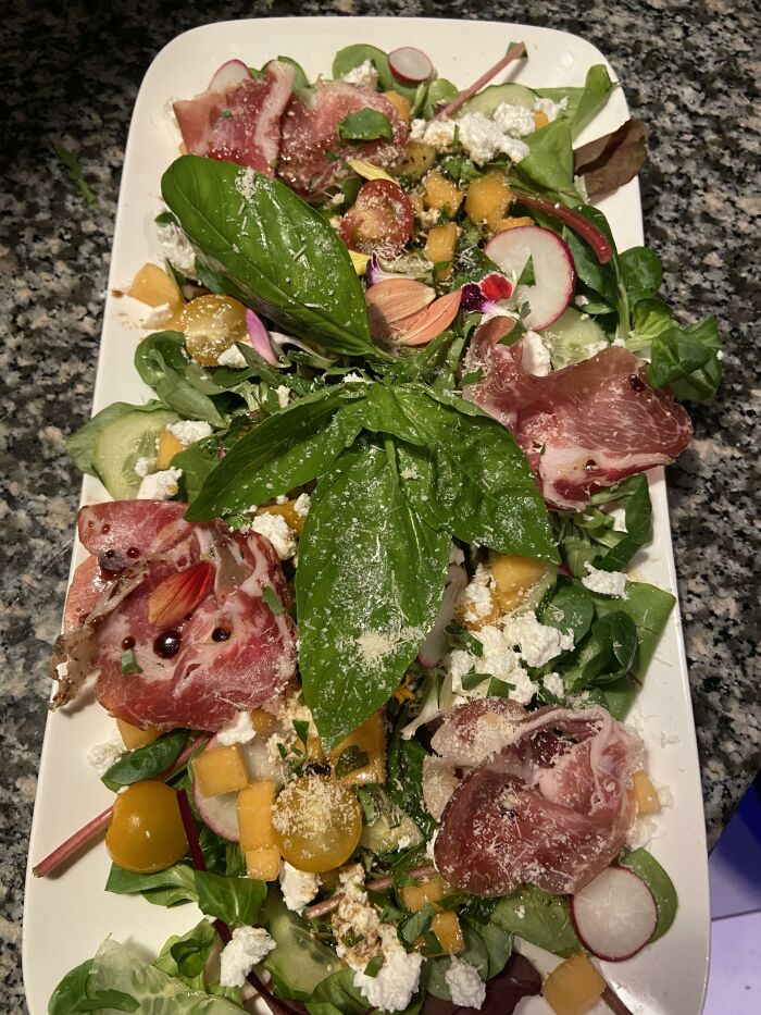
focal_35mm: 26
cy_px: 508
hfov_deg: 53.1
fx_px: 762
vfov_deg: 67.3
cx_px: 380
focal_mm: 4.25
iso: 250
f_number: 1.8
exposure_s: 1/50
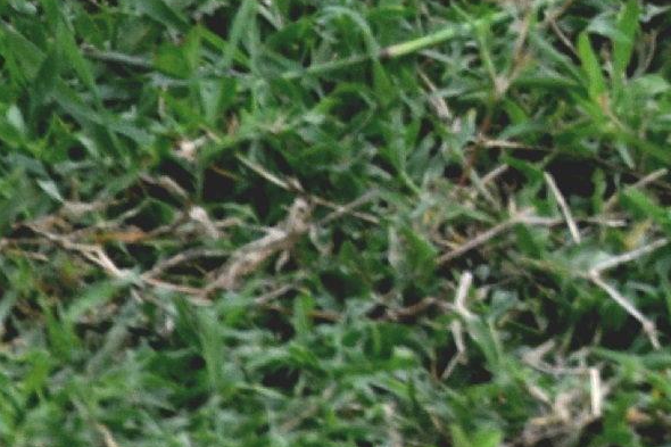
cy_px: -786
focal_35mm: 2208
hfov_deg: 0.9
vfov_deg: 0.6
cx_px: 1704
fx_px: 41141
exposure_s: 1/1000
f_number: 5.6
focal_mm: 200
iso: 400
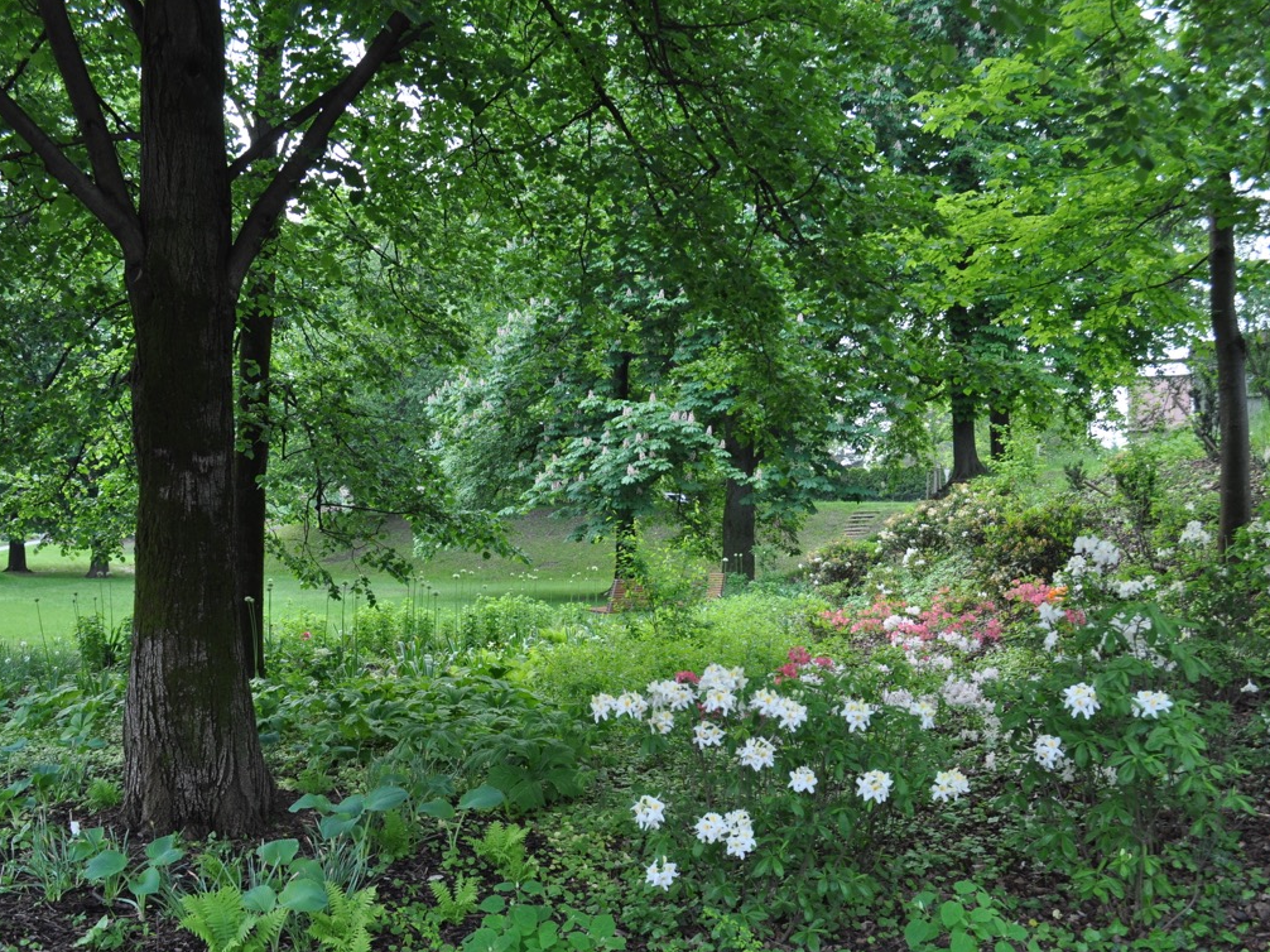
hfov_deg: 55.3
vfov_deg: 42.9
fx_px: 1210
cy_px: 523
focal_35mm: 33
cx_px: 663
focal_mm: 18
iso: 360
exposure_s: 1/125
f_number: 5.6
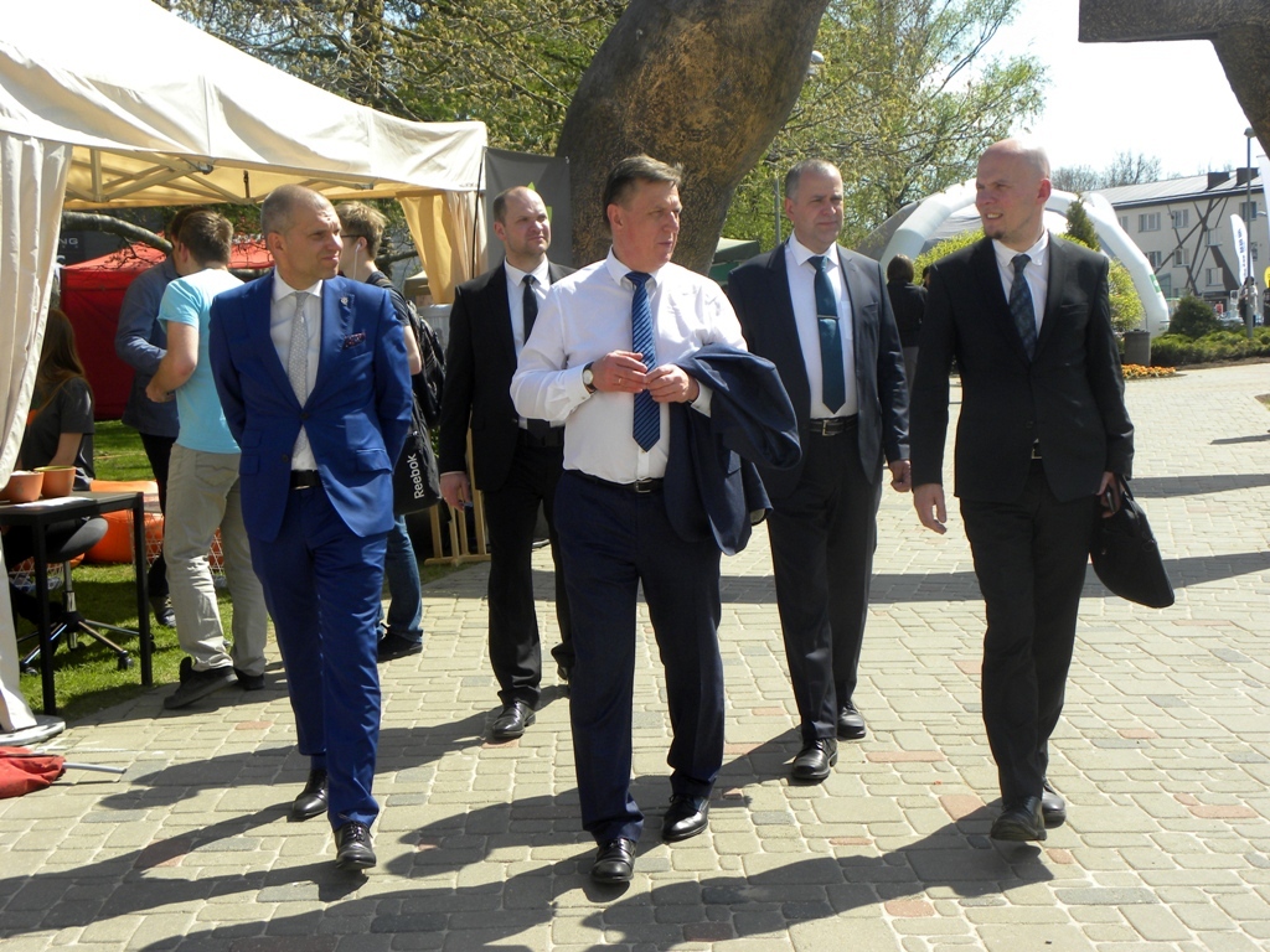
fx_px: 1908
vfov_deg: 28.0
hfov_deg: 36.8
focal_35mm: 52
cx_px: 635
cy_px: 476
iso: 64
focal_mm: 9.2
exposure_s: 1/506
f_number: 3.5
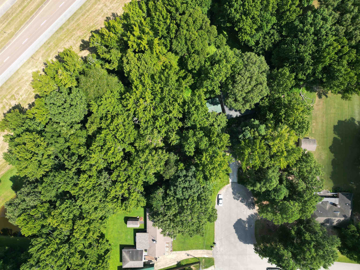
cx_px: 180
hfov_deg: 71.6
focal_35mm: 24
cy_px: 135
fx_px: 250
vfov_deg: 56.8
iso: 110
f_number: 1.7
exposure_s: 1/1250
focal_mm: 6.72
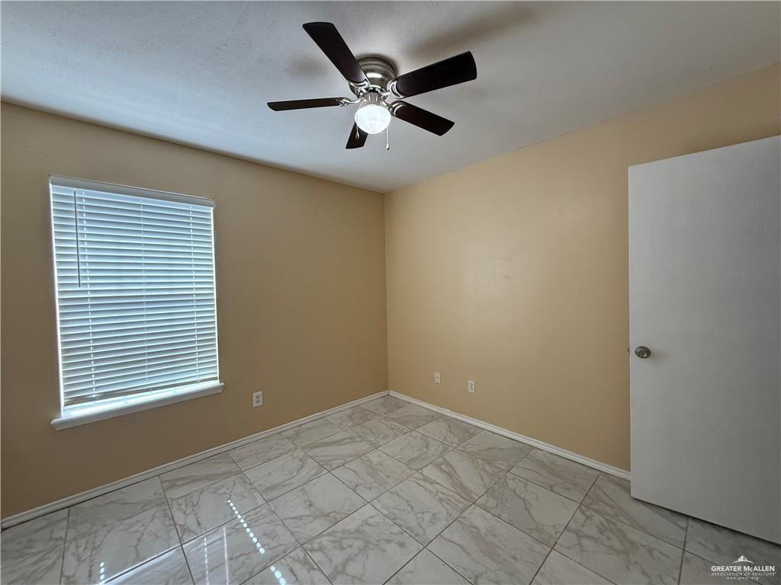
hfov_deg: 102.1
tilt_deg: -1.4
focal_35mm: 14
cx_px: 390
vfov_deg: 85.7
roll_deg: +0.9
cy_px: 292
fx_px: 316
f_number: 2.2
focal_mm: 2.22
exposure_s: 1/99
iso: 250
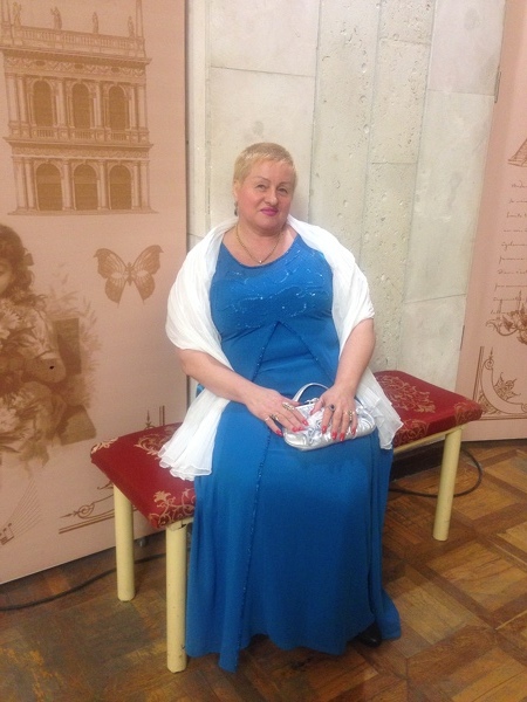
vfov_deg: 55.4
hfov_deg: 42.9
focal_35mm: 33
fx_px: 670
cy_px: 351
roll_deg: -0.9
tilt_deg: -16.2
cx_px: 264
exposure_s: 1/20
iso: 200
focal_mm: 4.12
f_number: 2.4
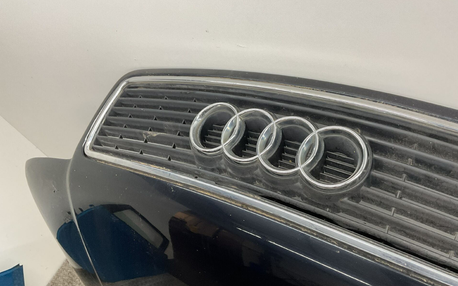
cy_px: 167
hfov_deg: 61.2
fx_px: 387
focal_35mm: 31
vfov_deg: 40.5
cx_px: 230
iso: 64
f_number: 1.8
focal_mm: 3
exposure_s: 1/100
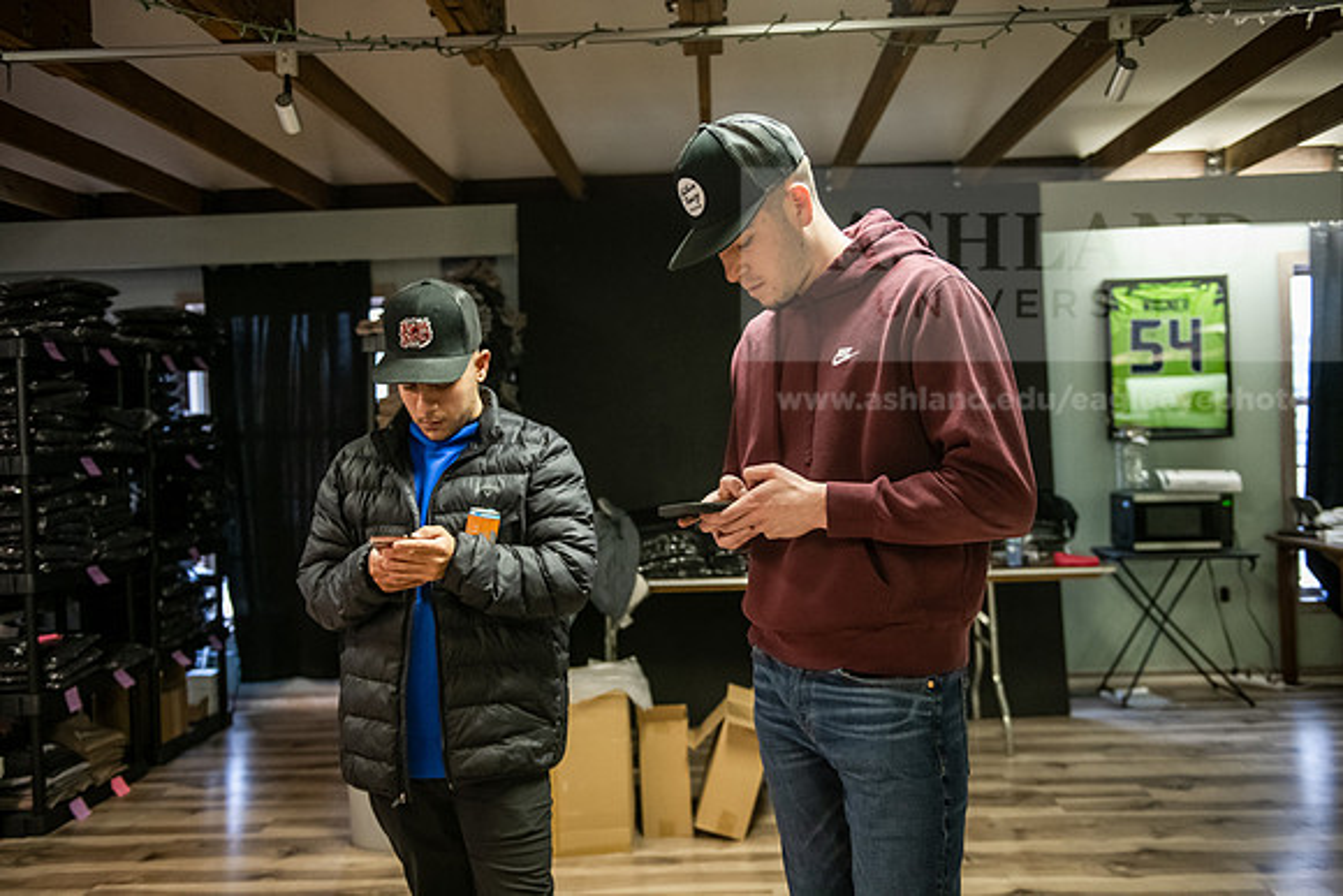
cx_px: 672
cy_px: 448
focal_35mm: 34
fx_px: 1269
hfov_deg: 55.8
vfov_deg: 38.9
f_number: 2.8
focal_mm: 34
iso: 3200
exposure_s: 1/100
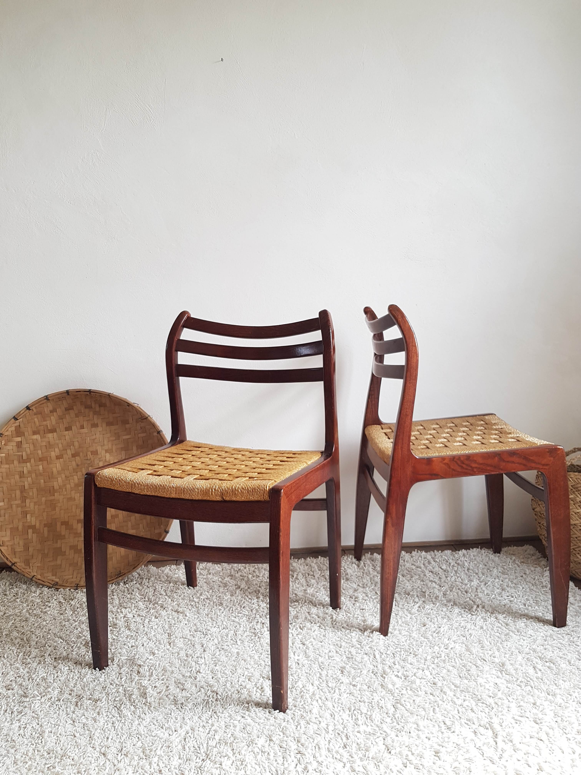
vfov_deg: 67.3
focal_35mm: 26
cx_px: 290
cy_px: 388
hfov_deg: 53.1
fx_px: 582
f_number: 1.7
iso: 50
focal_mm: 4.2
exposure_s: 1/50
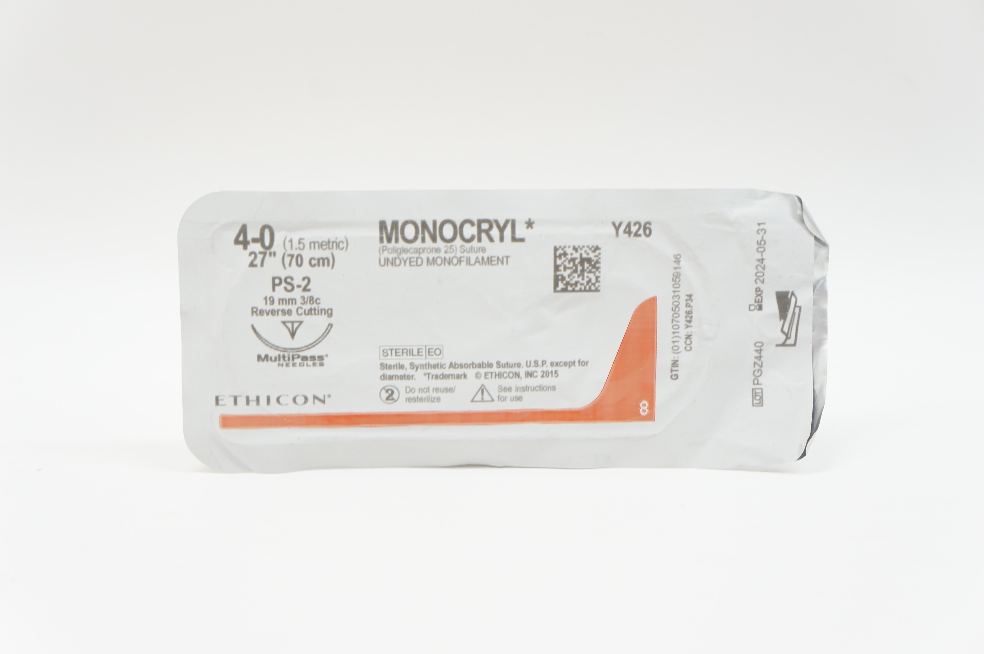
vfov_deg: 24.3
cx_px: 492
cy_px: 327
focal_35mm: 56
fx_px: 1515
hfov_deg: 36.0
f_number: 6.3
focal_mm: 37
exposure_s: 1/40
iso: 400
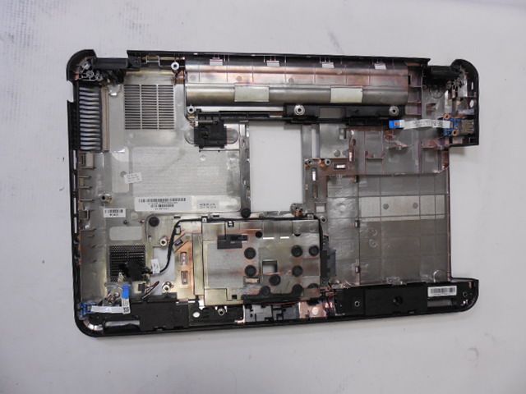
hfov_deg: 67.3
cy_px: 197
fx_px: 395
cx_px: 263
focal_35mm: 26
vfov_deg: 53.1
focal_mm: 4.6
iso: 800
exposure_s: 1/80
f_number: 3.5
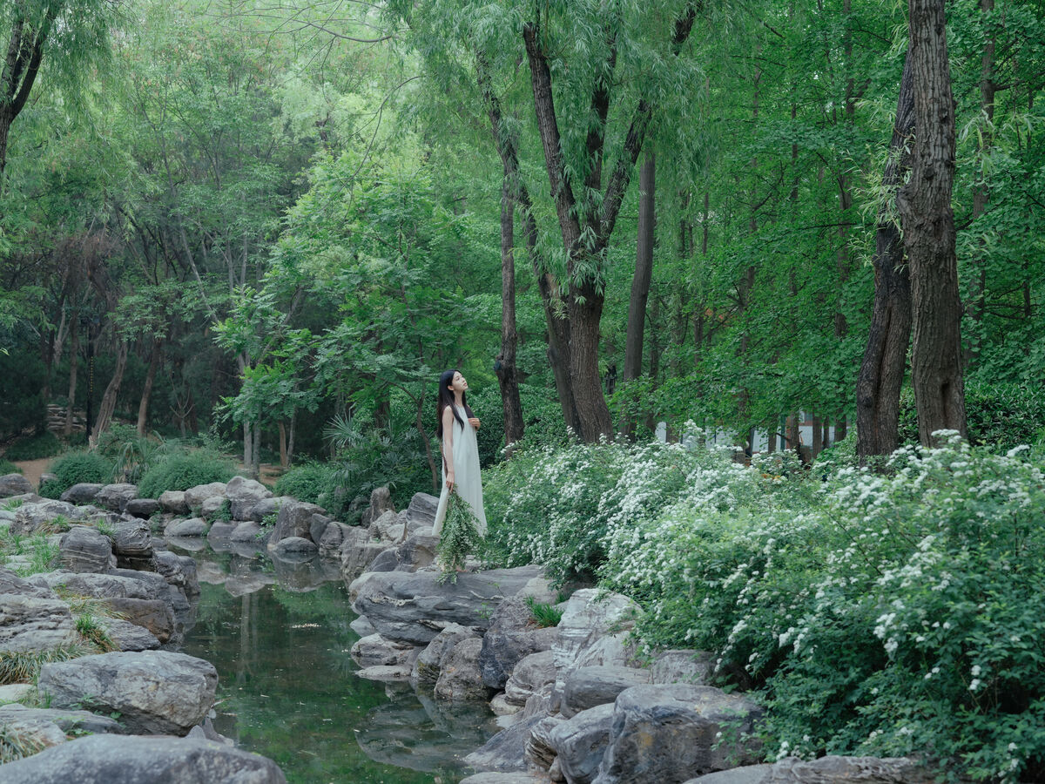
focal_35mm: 63
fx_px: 1902
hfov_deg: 30.7
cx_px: 522
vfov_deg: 23.3
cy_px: 392
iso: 1000
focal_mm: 80
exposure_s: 1/500
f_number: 5.6
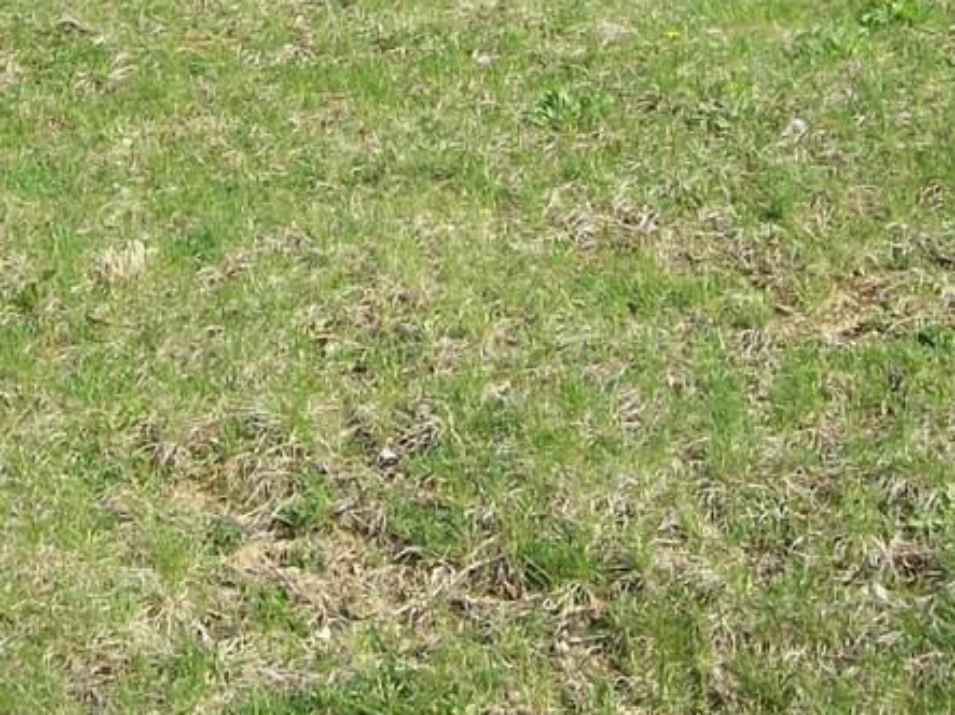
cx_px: 345
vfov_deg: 13.6
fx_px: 2868
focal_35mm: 104
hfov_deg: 18.9
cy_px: -263
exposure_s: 1/386
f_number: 4.8
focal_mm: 6
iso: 80
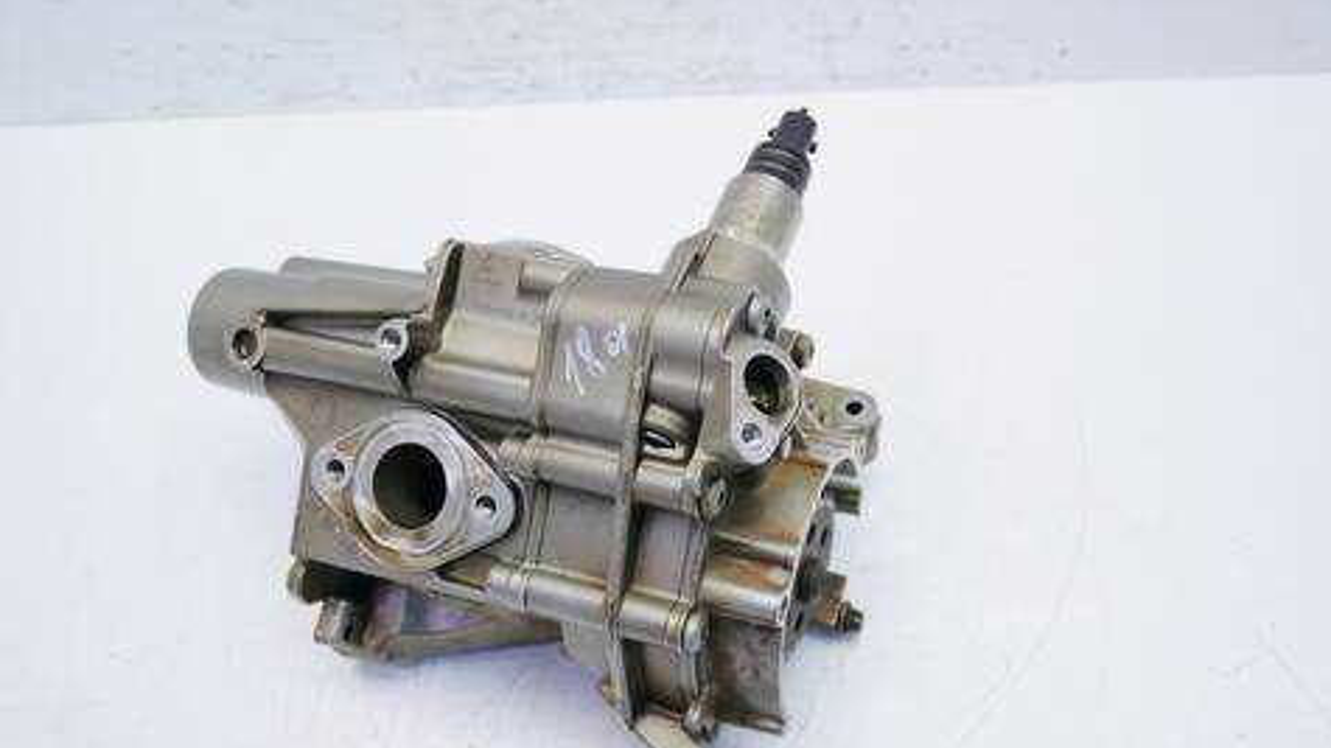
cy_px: 454
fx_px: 1164
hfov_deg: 59.5
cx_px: 670
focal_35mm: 33
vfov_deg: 35.5
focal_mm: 15
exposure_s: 1/100
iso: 200
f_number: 3.8
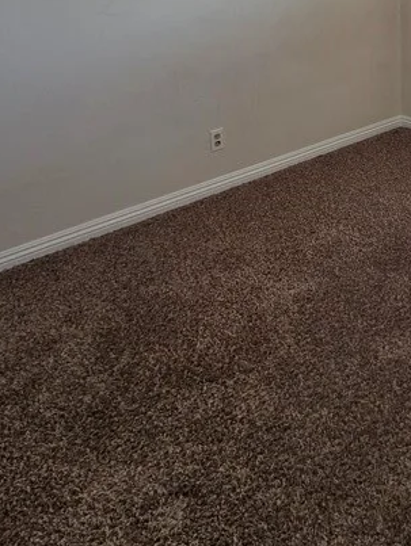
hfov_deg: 37.3
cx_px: 433
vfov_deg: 44.8
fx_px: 522
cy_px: -26
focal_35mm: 33
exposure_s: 1/120
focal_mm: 2.2
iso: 125
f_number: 1.9
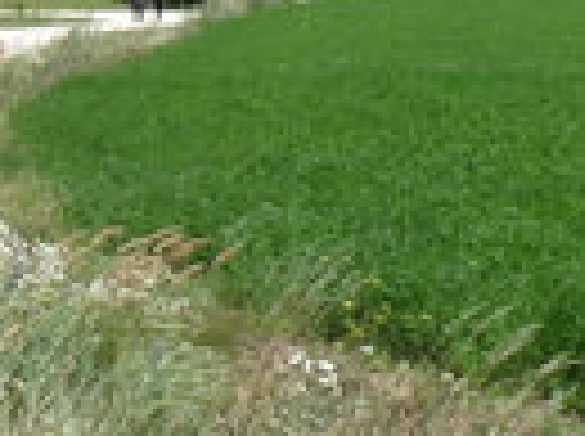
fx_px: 4167
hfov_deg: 7.6
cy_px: -405
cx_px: -688
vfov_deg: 5.9
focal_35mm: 247
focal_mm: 9
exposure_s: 1/320
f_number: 5.6
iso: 100
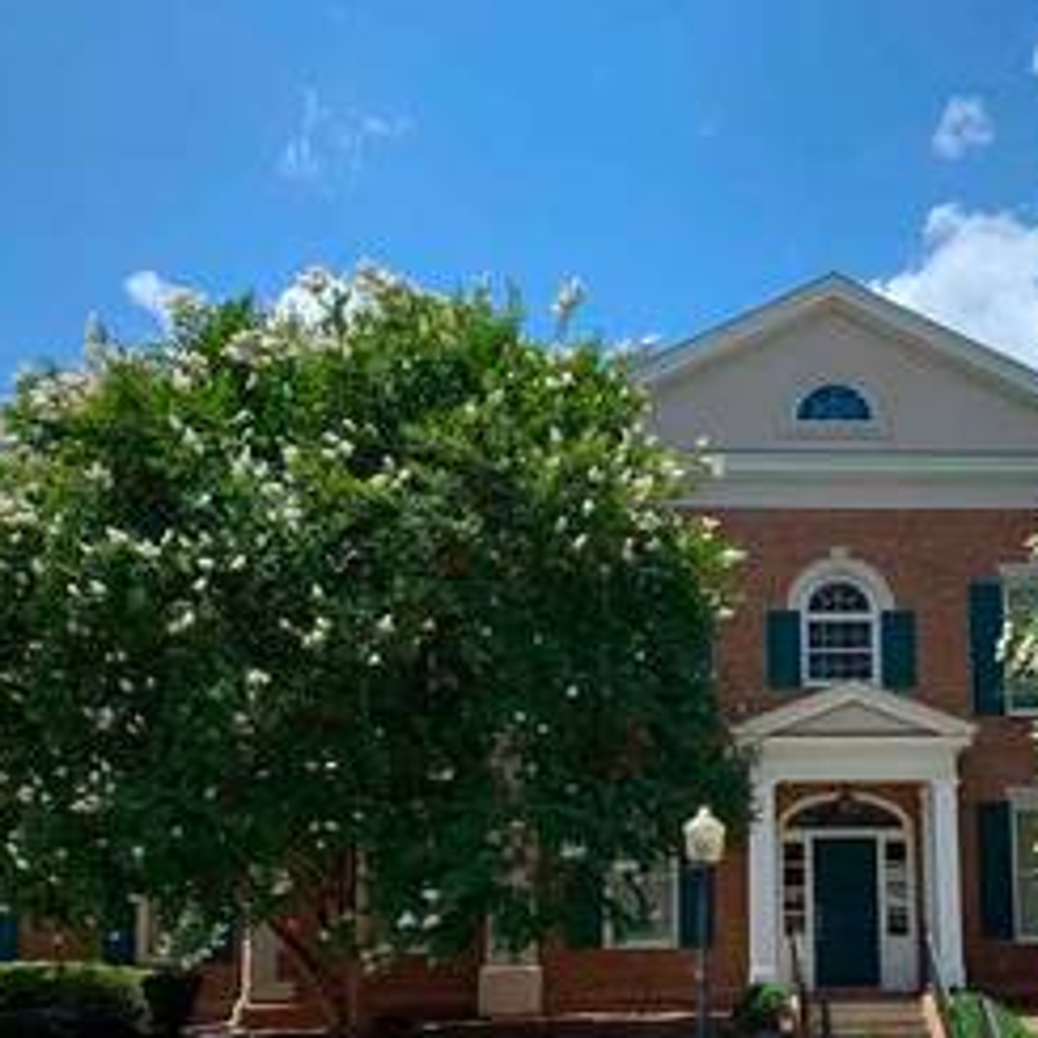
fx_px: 1696
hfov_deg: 33.2
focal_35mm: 50
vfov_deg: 33.2
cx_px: 807
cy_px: 813
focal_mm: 4.25
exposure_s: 1/2075
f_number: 1.8
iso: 25
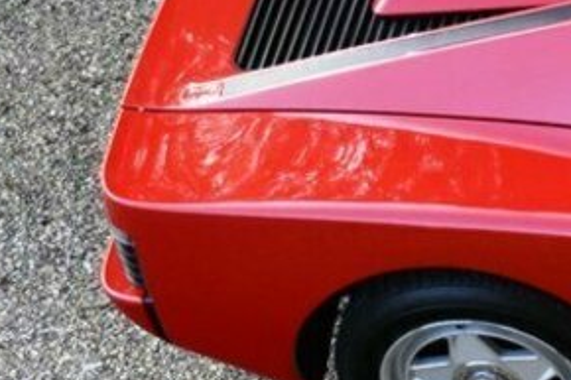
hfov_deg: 12.2
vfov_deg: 9.2
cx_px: 1156
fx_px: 2362
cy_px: 87
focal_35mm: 149
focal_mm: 24
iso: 560
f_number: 3.8
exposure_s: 1/250
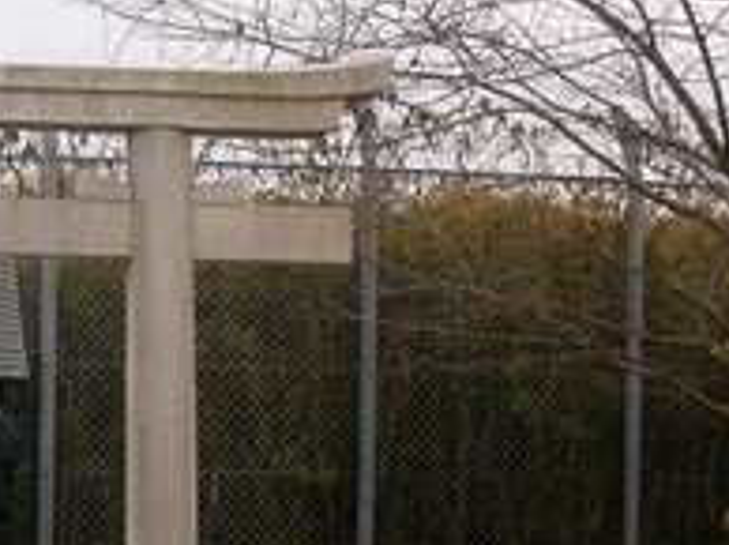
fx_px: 1809
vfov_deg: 17.0
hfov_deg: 21.6
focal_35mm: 86
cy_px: 444
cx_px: -68
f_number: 2.7
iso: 100
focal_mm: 5.6
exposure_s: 1/146
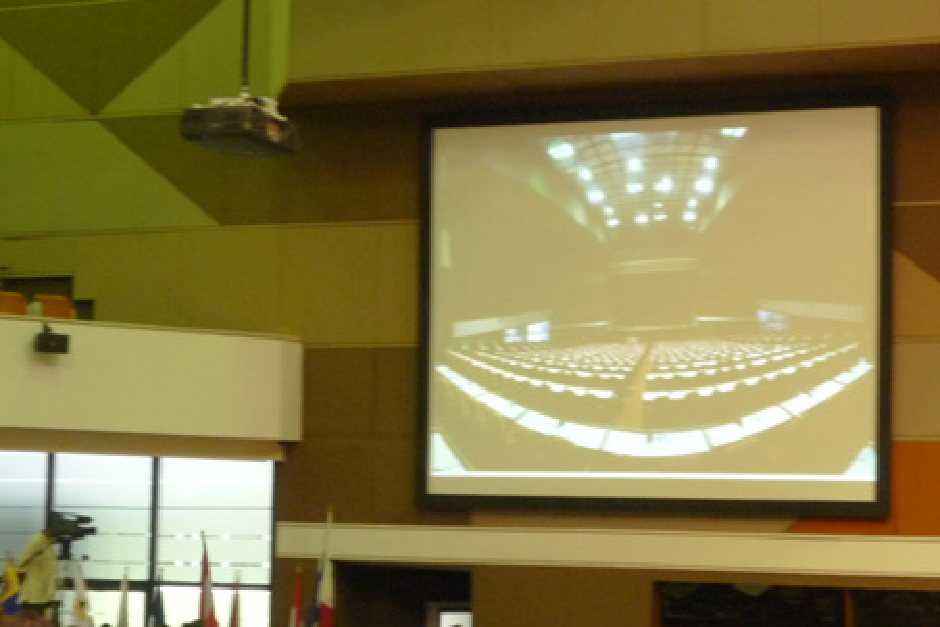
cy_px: 396
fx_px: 2272
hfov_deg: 23.4
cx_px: 515
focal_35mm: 87
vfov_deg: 15.7
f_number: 4.7
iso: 320
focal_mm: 10.4
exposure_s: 1/8
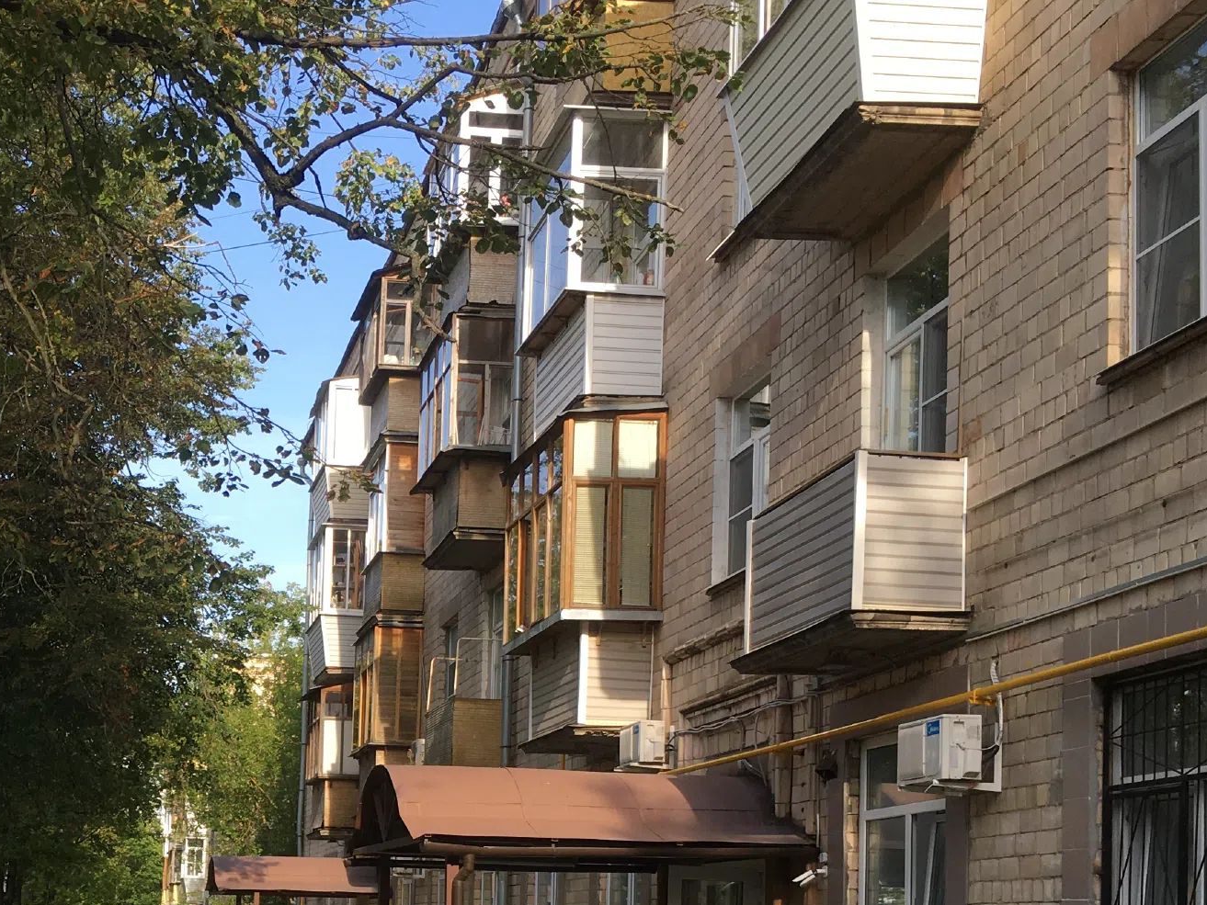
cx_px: 198
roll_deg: -1.3
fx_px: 1848
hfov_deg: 34.7
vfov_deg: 26.5
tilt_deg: +6.0
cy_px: 826
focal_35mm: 53
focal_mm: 4.15
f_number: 2.2
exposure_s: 1/407
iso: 25
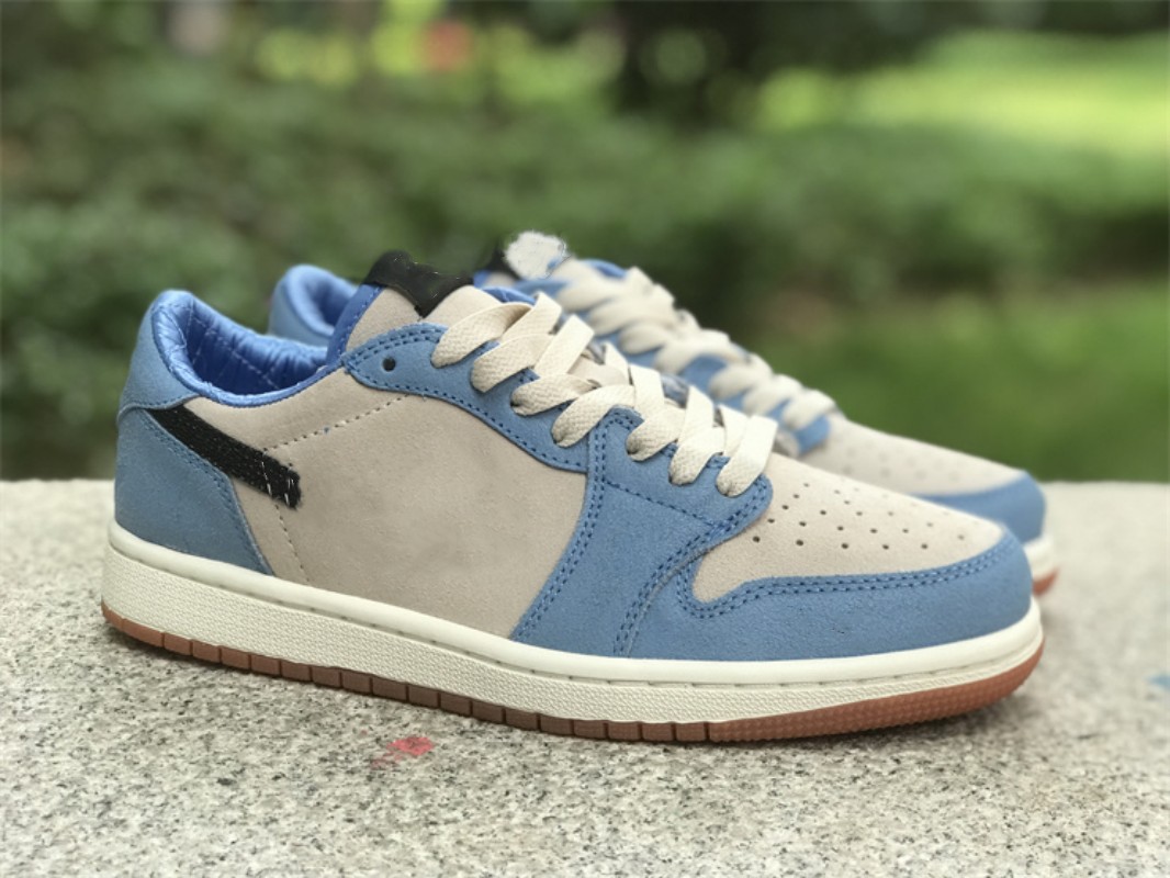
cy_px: 439
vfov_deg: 25.7
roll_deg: -0.2
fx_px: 1927
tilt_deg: -10.9
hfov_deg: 33.8
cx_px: 585
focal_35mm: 57
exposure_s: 1/50
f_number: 2.8
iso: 40
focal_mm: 6.6
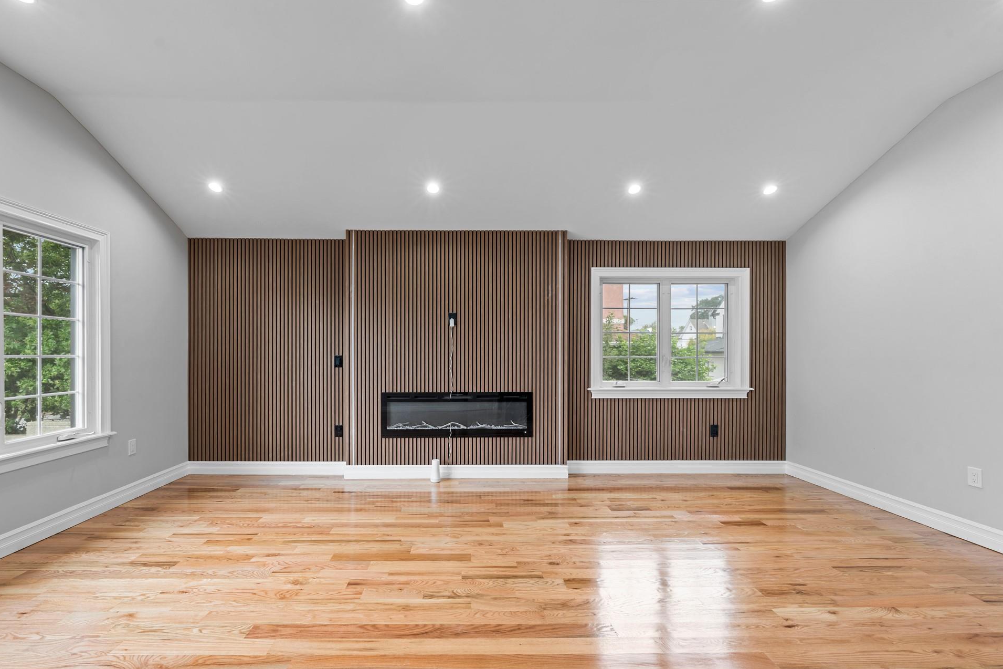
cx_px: 468
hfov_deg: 100.2
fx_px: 418
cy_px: 357
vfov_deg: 77.2
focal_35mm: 15
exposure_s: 1/2.5
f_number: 8
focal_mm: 14
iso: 500
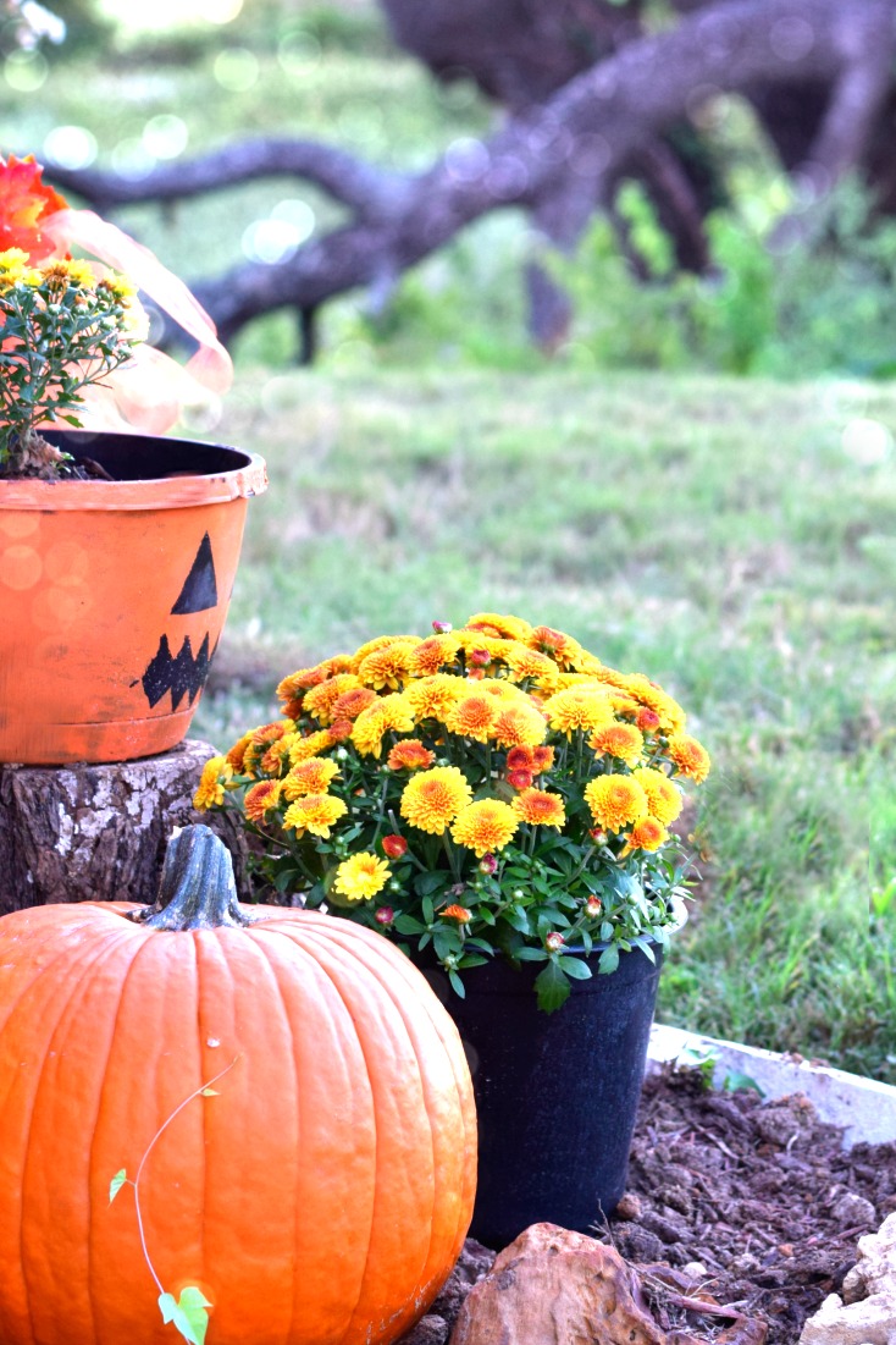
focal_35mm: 75
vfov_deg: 27.0
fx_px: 2800
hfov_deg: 18.2
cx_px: 448
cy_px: 672
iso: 400
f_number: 4.5
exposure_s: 1/80
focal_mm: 50
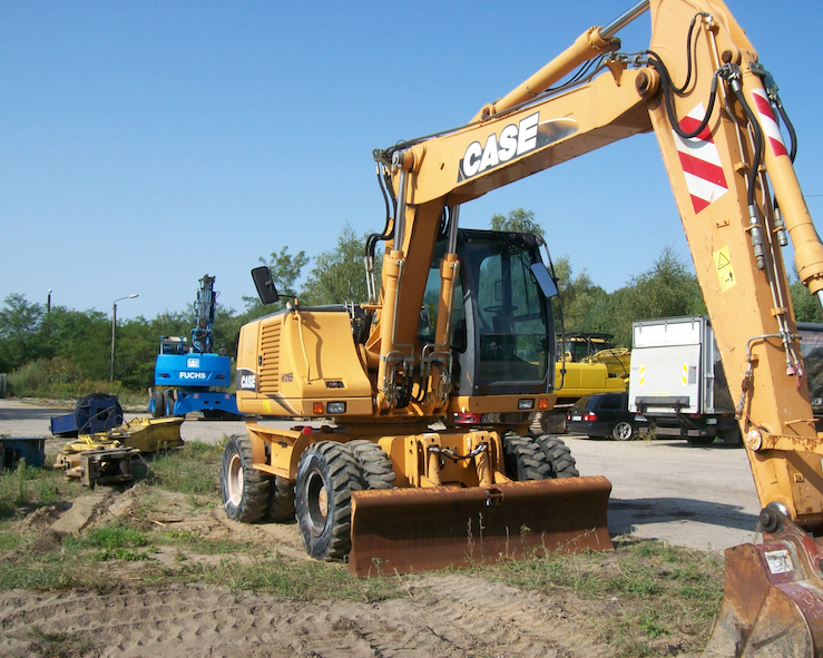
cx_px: 430
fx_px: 925
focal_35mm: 38
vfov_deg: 39.1
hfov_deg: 47.9
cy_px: 327
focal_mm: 6
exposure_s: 1/503
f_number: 4.8
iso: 80
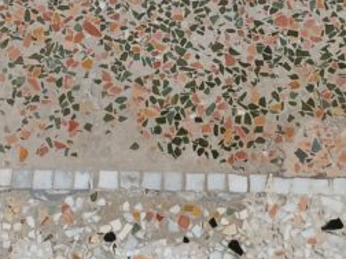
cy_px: 81
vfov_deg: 14.3
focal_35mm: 103
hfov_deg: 19.0
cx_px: 232
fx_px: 1030
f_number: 1.8
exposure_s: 1/50
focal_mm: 3.98
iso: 80
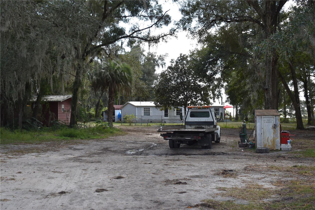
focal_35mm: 45
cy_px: 105
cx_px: 158
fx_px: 394
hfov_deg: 43.6
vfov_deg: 29.9
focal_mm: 30
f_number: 5.6
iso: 250
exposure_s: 1/250
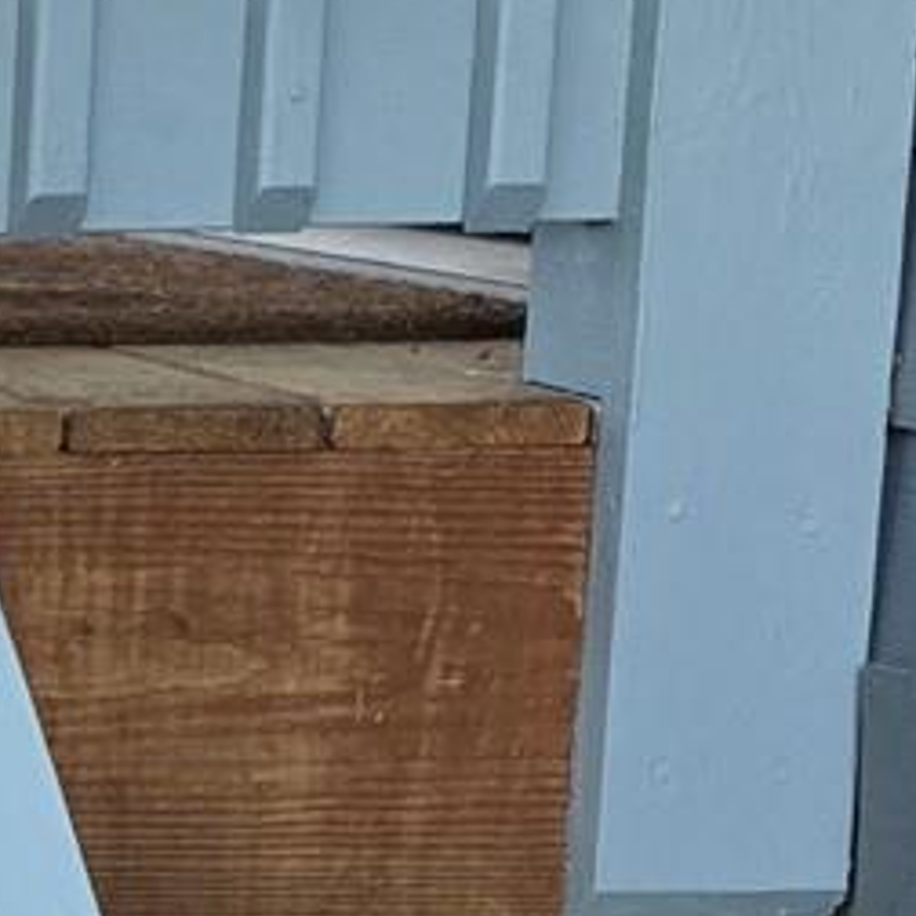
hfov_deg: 8.7
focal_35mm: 165
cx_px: -1890
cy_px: 931
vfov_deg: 10.5
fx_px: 4940
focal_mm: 6.3
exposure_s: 1/120
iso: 200
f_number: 1.7
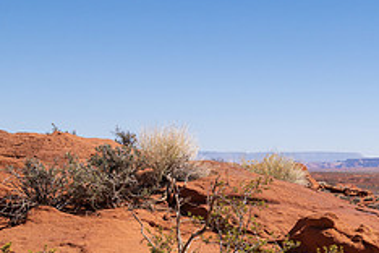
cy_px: 265
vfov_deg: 17.2
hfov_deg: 23.9
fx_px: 811
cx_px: 455
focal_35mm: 77
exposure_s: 1/500
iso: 500
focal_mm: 31
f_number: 16
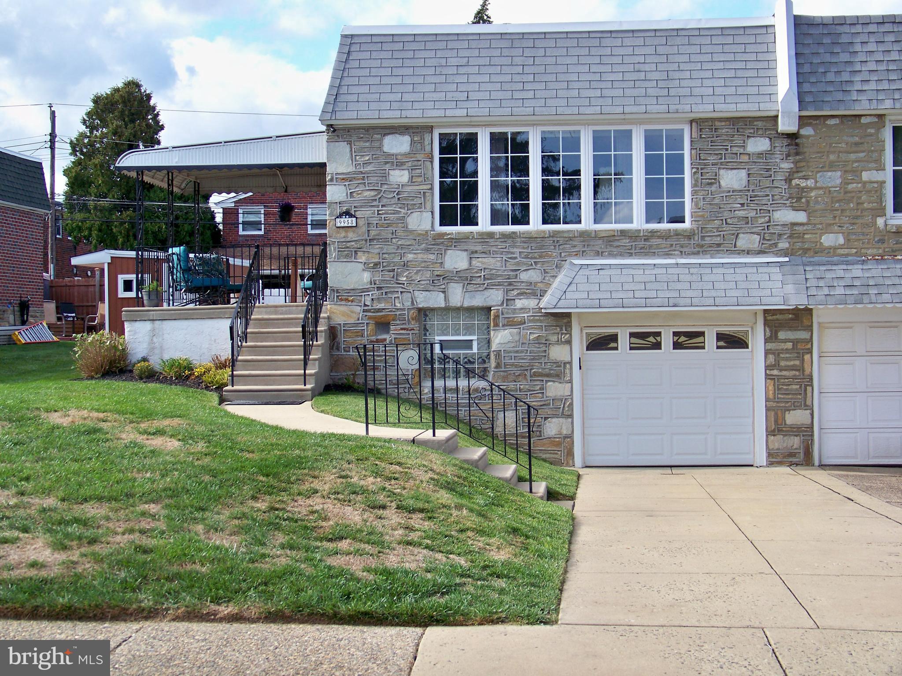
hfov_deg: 37.5
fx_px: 1329
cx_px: 451
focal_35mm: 51
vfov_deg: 28.6
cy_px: 338
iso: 80
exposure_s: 1/400
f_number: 3.2
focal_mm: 10.5
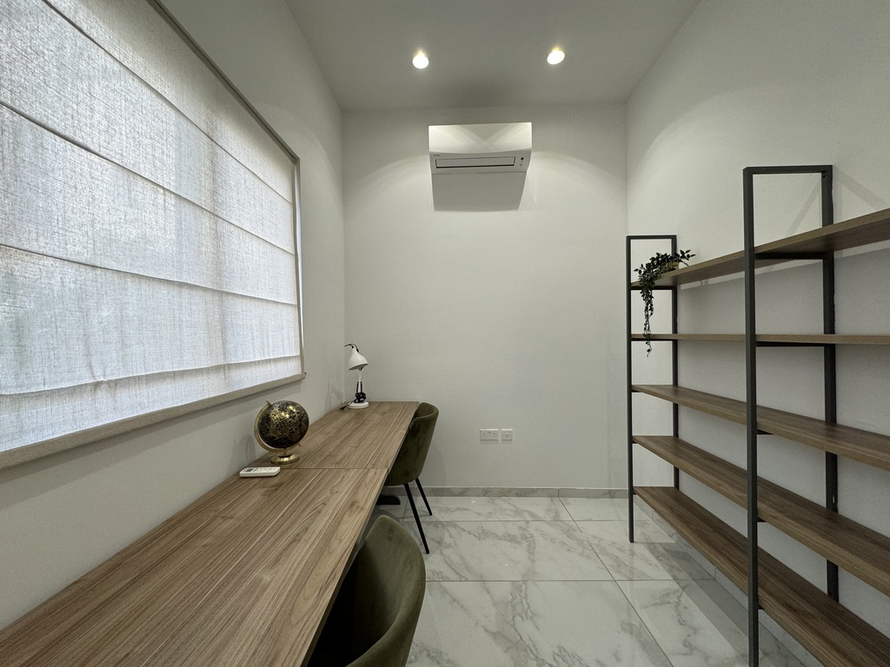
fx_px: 360
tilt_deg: +0.1
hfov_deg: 102.1
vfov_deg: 85.7
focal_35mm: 14
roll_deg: -0.2
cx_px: 445
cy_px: 334
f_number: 2.2
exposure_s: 1/100
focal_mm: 2.22
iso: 125
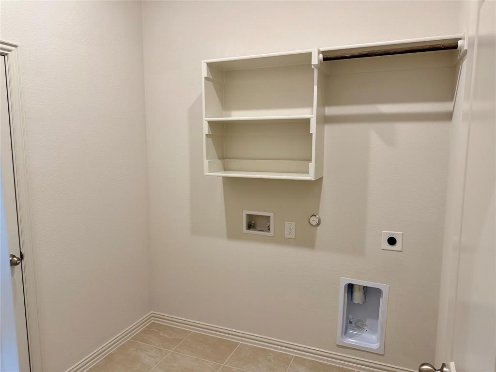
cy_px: 186
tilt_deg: -7.5
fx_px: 344
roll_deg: +0.8
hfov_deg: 71.6
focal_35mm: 24
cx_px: 248
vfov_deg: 56.8
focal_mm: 6.76
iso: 200
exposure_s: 1/120
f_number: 1.78
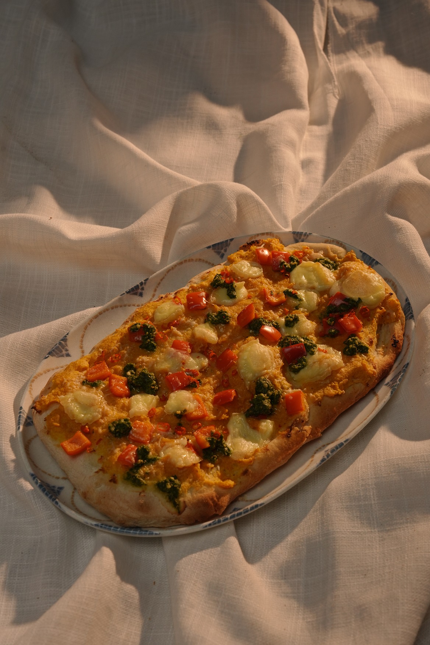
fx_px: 878
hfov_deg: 27.5
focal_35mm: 49
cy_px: 322
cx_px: 215
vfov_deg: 40.3
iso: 800
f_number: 10
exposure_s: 1/200
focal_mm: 49
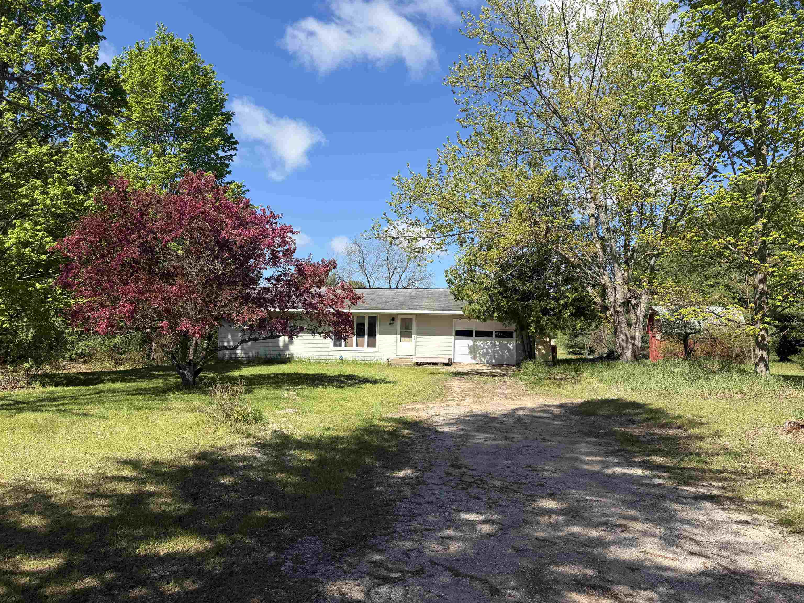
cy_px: 302
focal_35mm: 24
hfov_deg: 71.6
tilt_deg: +3.5
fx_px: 557
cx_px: 402
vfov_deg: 56.8
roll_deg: -1.1
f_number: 1.78
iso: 80
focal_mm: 6.76
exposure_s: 1/2907
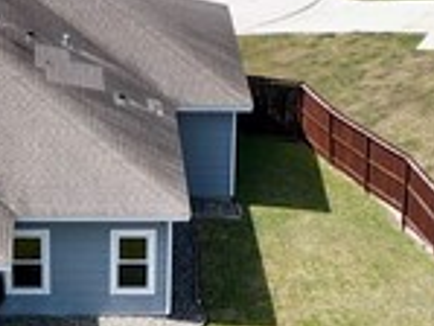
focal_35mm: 165
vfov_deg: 8.9
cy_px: 402
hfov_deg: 11.9
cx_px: 99
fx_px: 2070
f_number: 2.8
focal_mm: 4.5
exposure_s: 1/25
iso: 100
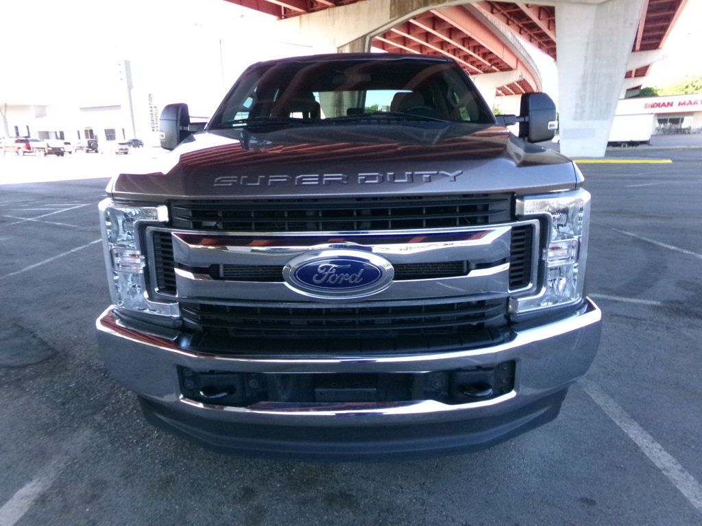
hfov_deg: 71.6
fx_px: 487
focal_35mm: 24
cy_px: 263
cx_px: 351
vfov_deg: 56.8
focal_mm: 4.3
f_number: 11.07
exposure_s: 1/60
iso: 772
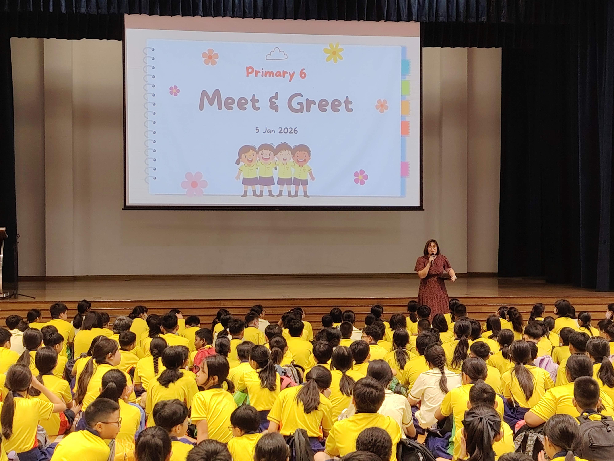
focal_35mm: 55
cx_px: 307
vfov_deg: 26.6
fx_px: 976
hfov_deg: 34.9
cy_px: 230
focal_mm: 5.25
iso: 288
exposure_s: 1/33.3
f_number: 1.75
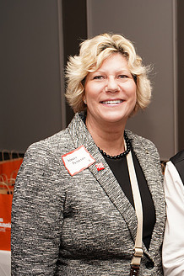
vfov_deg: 32.4
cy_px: 156
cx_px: 218
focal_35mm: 62
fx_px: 476
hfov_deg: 20.5
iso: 1000
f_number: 5
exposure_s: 1/160
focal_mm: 35
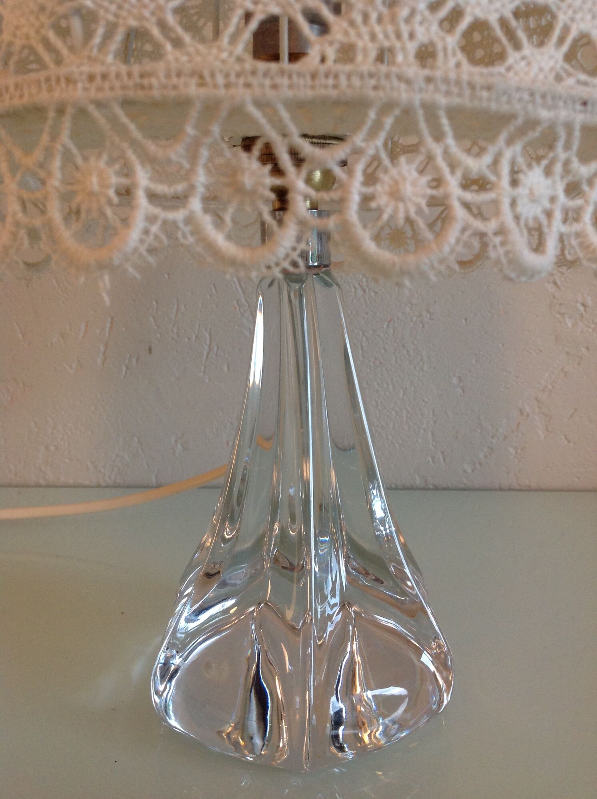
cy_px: 400
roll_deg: +1.9
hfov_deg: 40.6
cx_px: 298
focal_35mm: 35
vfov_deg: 52.7
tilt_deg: -10.7
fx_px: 807
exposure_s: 1/17
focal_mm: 4.28
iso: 125
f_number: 2.4
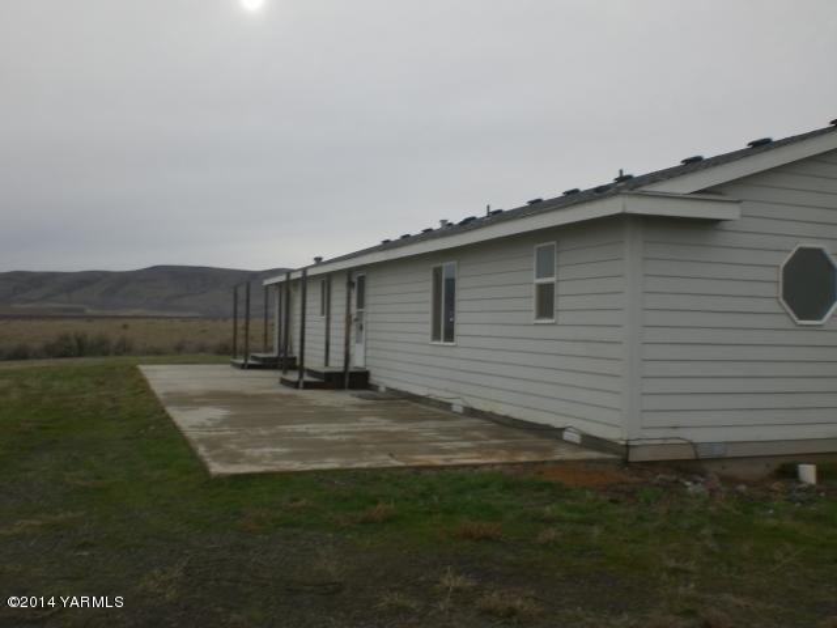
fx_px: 919
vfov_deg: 37.7
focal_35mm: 38
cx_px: 418
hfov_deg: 49.0
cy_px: 314
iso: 50
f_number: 4.4
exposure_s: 1/200
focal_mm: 6.3
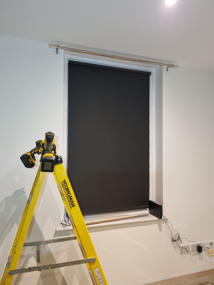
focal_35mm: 26
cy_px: 142
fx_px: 214
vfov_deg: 67.3
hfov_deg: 53.1
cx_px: 107
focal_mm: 5.4
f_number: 1.8
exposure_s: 1/50
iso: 640
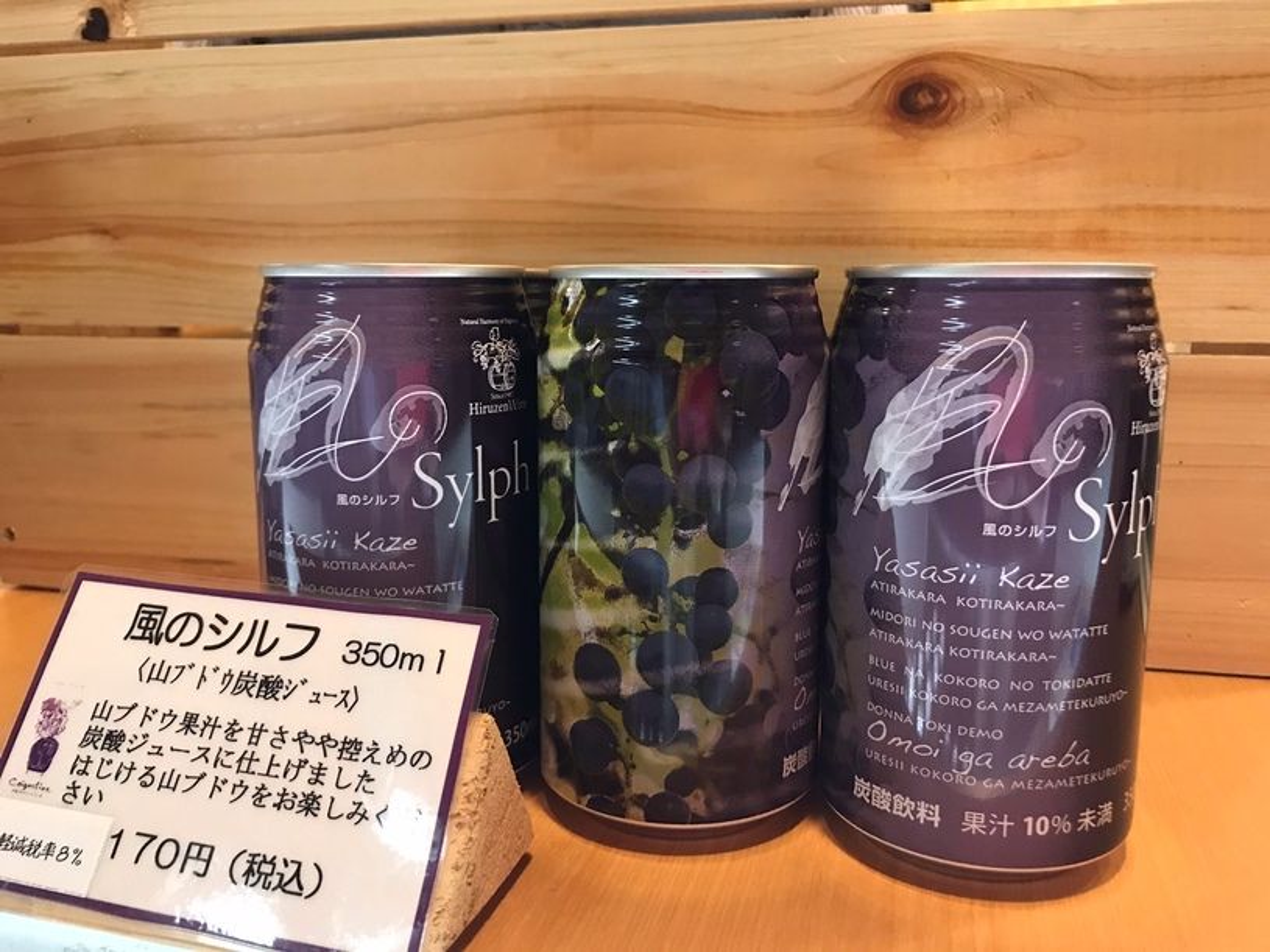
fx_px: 1027
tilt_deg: -10.0
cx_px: 635
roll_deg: +0.3
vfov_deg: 49.7
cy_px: 476
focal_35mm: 28
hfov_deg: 63.5
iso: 80
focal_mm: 3.99
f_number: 1.8
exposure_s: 1/15
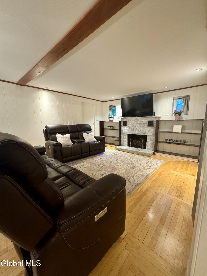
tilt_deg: -8.1
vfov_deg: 102.1
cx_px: 104
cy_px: 138
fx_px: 112
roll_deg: +0.1
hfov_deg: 85.7
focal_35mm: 14
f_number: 2.2
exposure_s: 1/60
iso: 640
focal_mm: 2.22
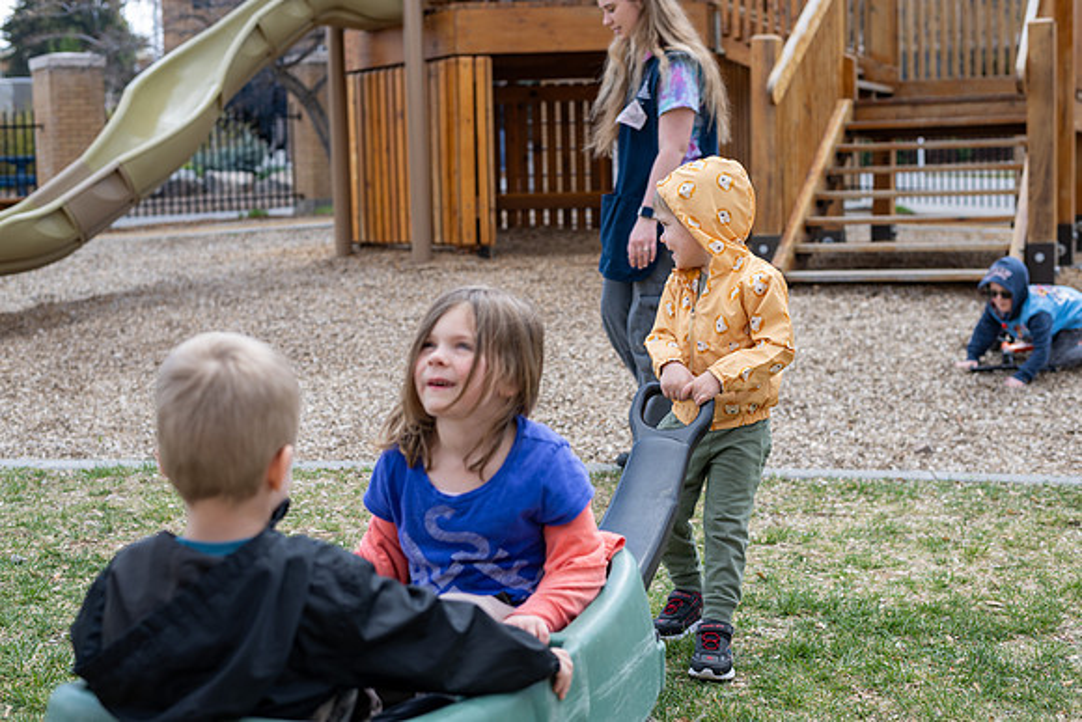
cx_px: 541
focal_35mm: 50
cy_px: 361
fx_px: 1503
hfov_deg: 39.6
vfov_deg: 27.0
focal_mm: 50
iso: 100
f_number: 4
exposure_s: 1/500
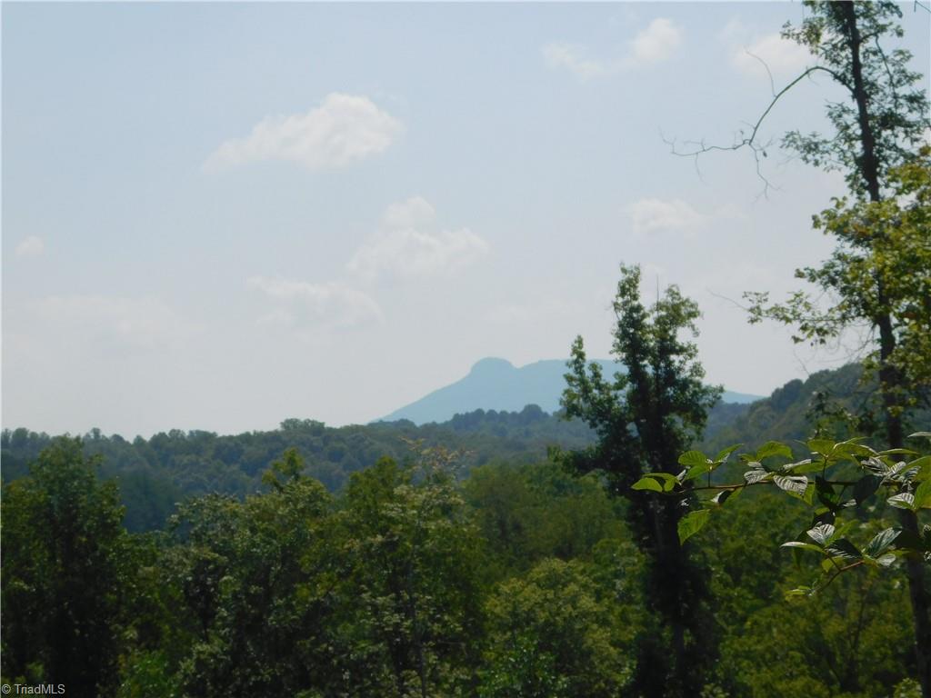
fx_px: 2447
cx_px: 466
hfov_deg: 21.5
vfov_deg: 16.2
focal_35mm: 91
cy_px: 349
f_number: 9
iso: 125
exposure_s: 1/400
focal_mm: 16.1
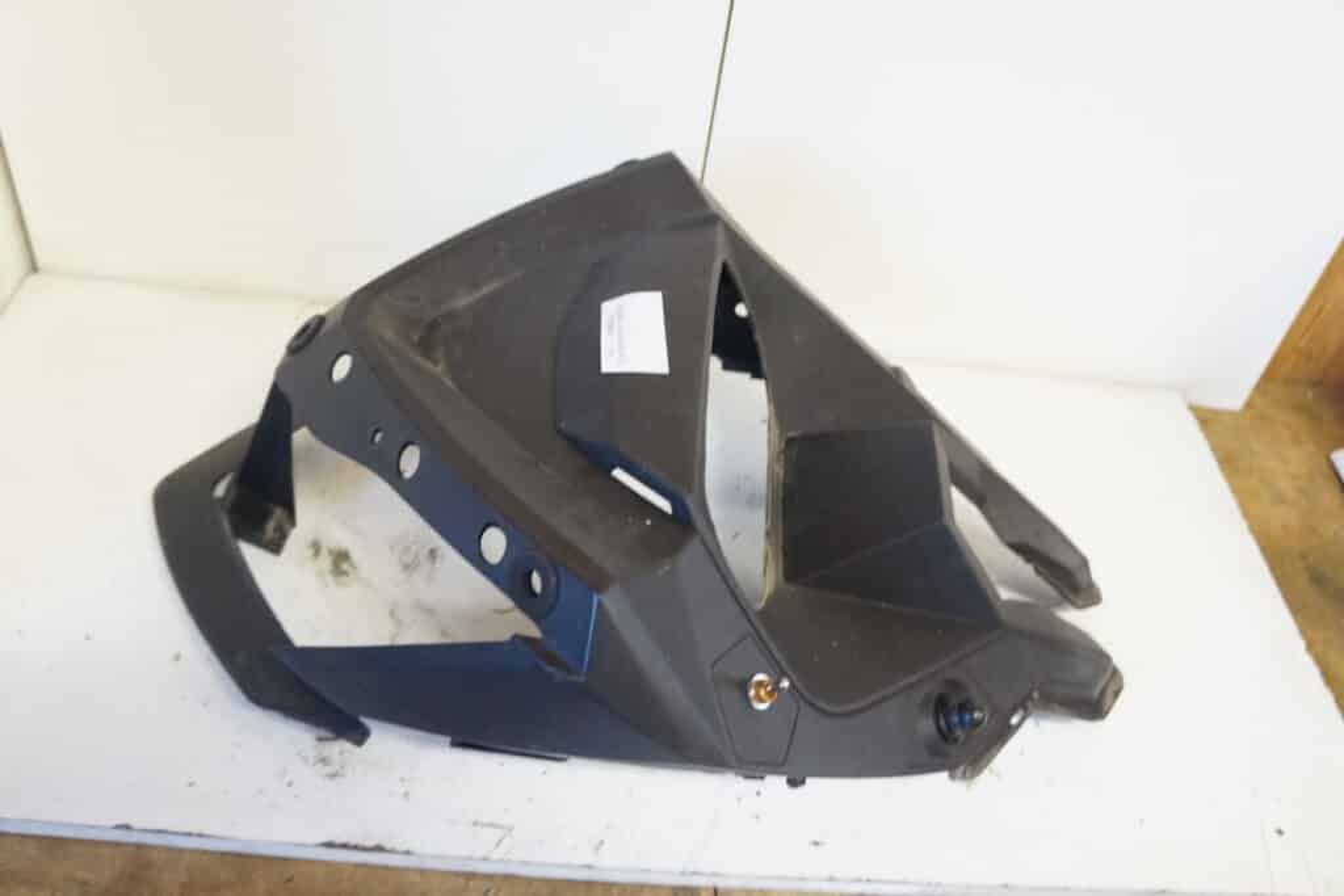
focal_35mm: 27
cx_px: 672
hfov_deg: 67.4
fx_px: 1008
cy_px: 448
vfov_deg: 47.9
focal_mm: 18
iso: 2000
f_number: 3.5
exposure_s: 1/60
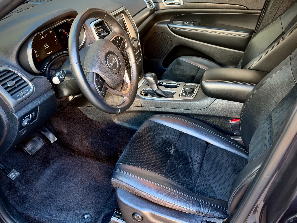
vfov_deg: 45.4
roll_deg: +0.8
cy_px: 112
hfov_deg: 58.4
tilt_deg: -30.9
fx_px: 266
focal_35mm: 31
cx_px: 148
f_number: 1.8
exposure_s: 1/71
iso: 400
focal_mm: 6.93
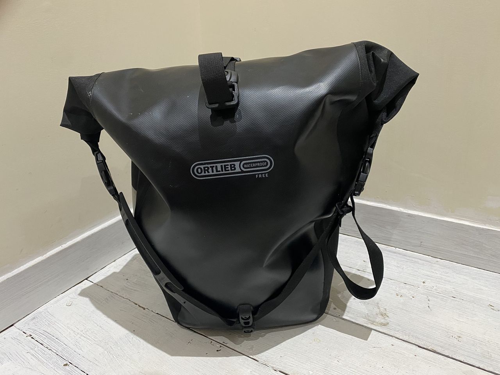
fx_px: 376
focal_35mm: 26
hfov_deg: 67.3
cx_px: 250
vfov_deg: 53.1
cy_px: 188
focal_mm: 4.25
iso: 400
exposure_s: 1/33
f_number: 1.8
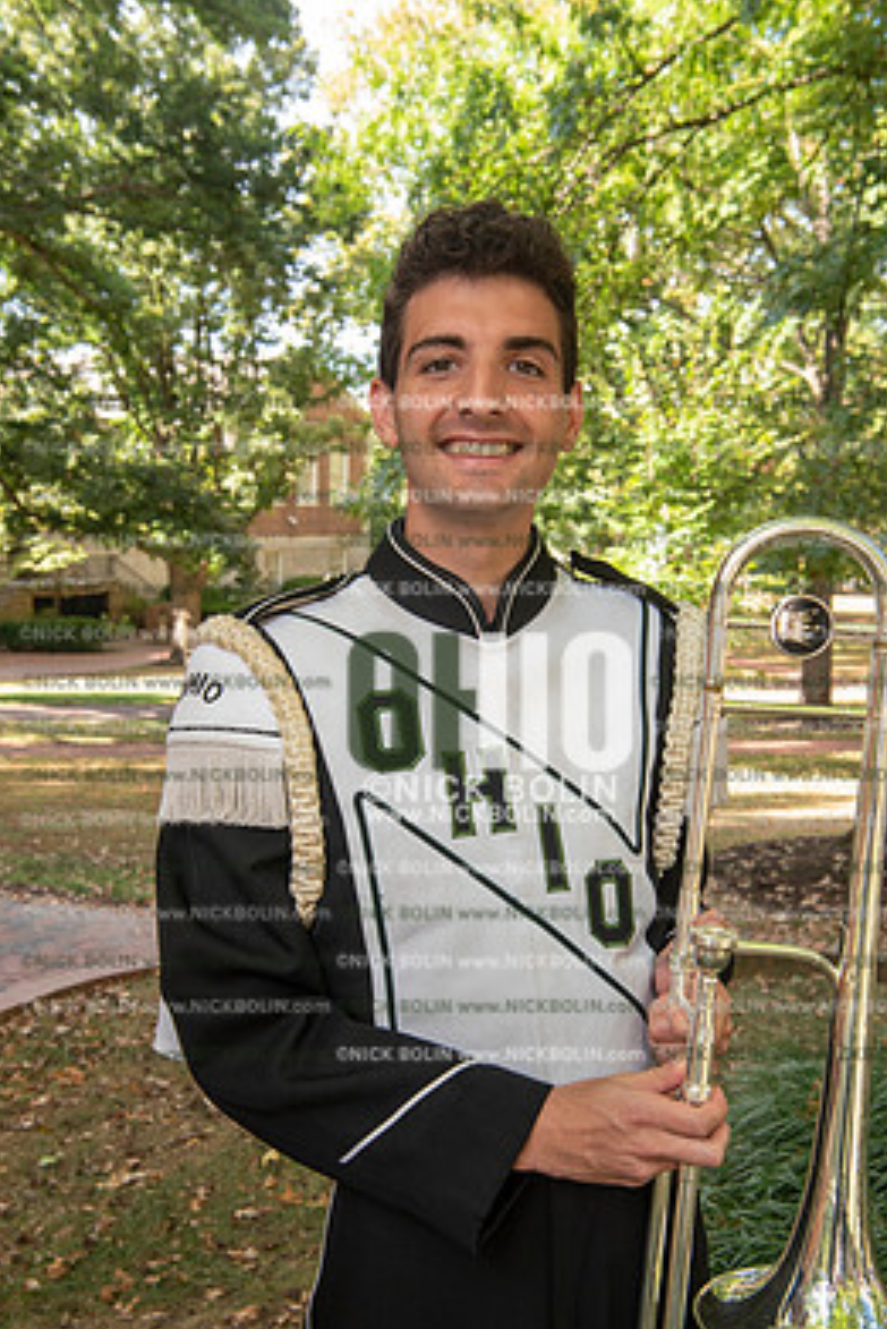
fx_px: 1698
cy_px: 727
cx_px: 489
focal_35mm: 46
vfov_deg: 42.7
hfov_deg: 29.2
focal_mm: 40
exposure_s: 1/100
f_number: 8
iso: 500
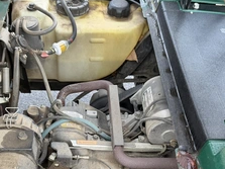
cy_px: 148
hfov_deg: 43.6
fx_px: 279
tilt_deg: -51.9
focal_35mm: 43
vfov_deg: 32.1
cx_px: 89
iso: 200
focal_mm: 6.76
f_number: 1.78
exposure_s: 1/84
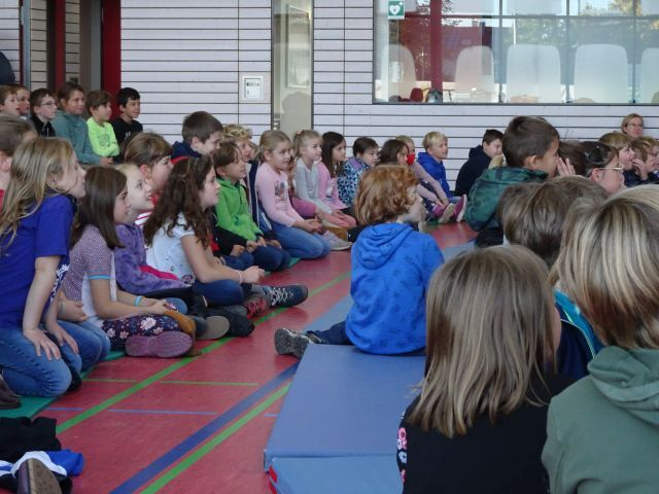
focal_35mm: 96
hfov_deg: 20.4
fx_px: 1828
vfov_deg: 15.4
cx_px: 330
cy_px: 247
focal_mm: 16.46
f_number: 5
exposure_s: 1/100
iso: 640
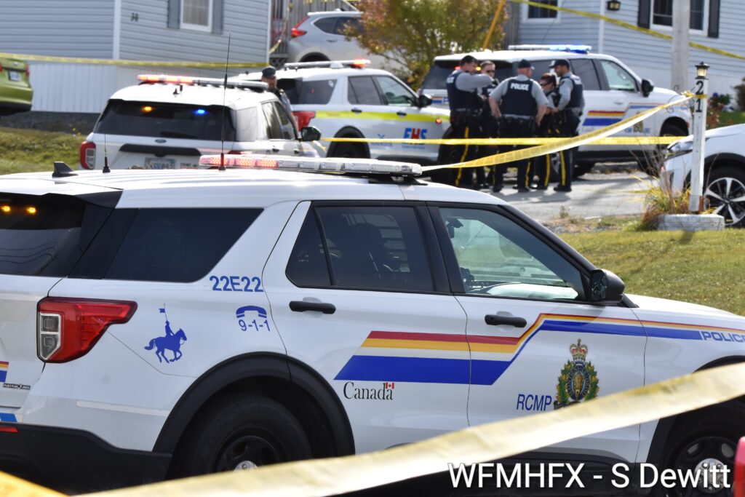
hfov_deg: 9.1
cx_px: 372
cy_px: 248
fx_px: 4657
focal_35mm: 225
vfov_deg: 6.1
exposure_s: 1/833
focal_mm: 150
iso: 500
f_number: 9
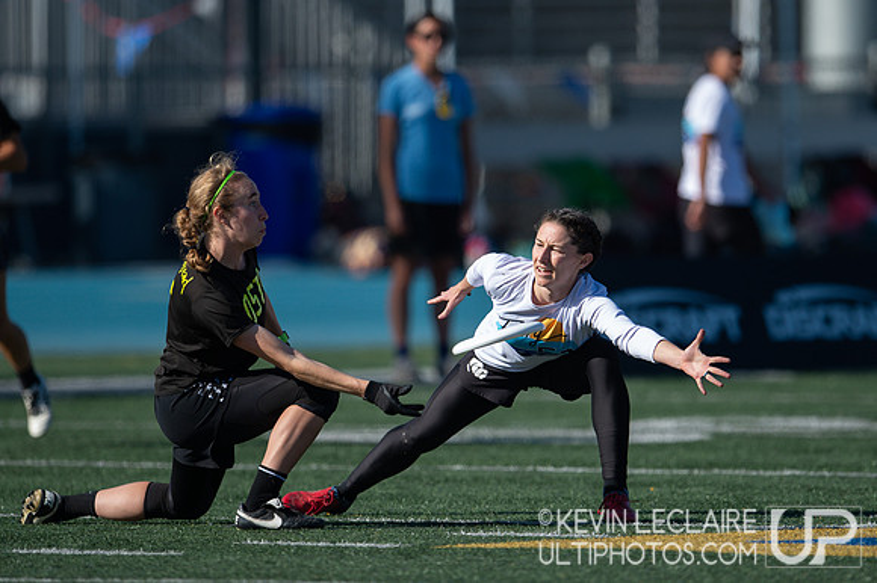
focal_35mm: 652
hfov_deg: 3.2
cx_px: 501
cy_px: 281
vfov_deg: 2.1
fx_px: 15865
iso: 125
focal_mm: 400
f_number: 2.8
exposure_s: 1/2000
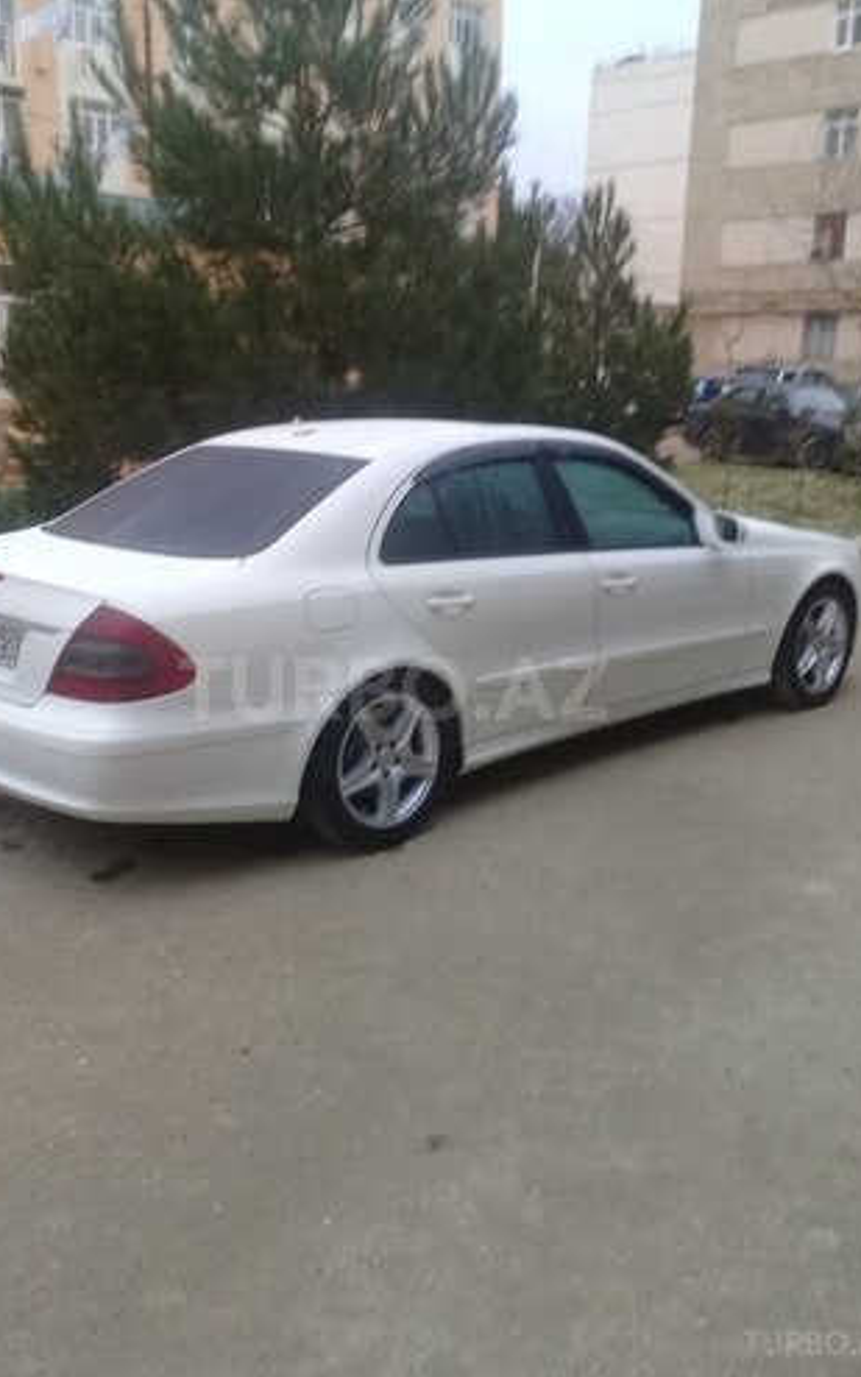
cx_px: 393
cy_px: 688
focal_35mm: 33
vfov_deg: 58.1
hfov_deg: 38.3
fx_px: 1238
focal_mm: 3.3
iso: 100
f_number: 2.2
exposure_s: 1/33
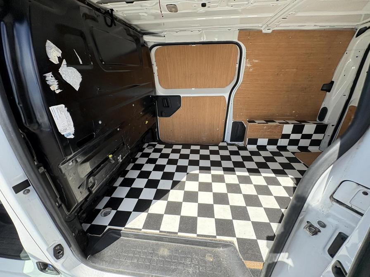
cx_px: 185
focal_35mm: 14
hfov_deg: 102.1
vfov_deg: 85.7
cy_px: 138
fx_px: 150
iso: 64
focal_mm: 2.22
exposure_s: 1/485
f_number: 2.2
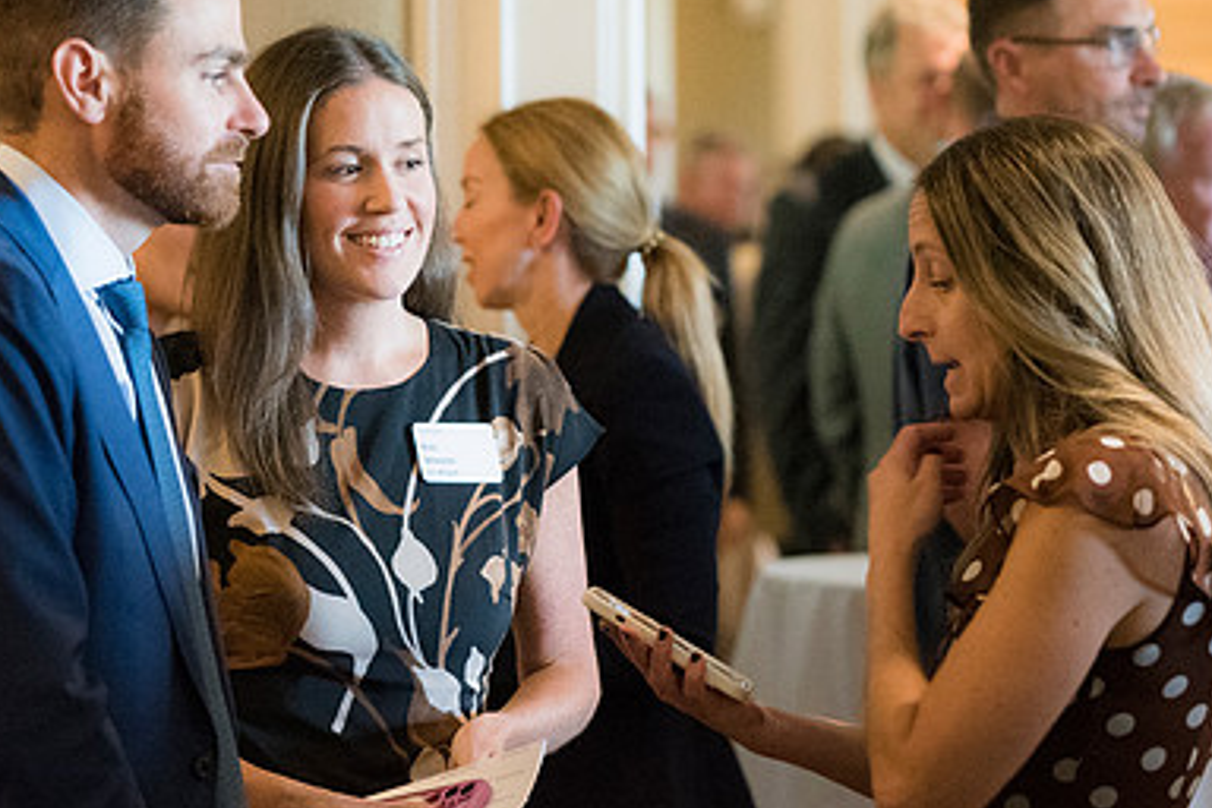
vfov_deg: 9.1
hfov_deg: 13.6
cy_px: 358
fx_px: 5083
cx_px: 439
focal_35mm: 151
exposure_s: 1/125
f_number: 2.8
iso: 6400
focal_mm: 100
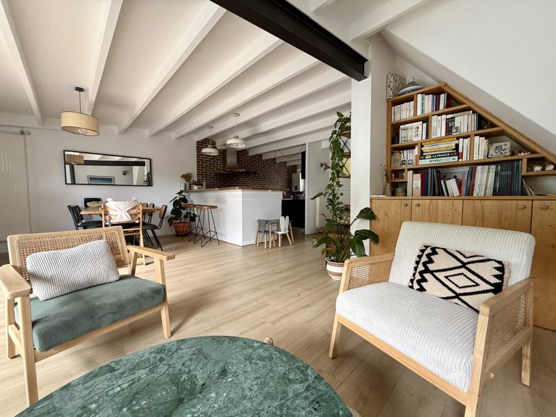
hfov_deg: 102.1
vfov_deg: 85.7
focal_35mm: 14
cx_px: 278
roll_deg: +0.4
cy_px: 208
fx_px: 225
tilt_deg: +0.0
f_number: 2.2
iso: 200
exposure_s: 1/99
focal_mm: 2.22
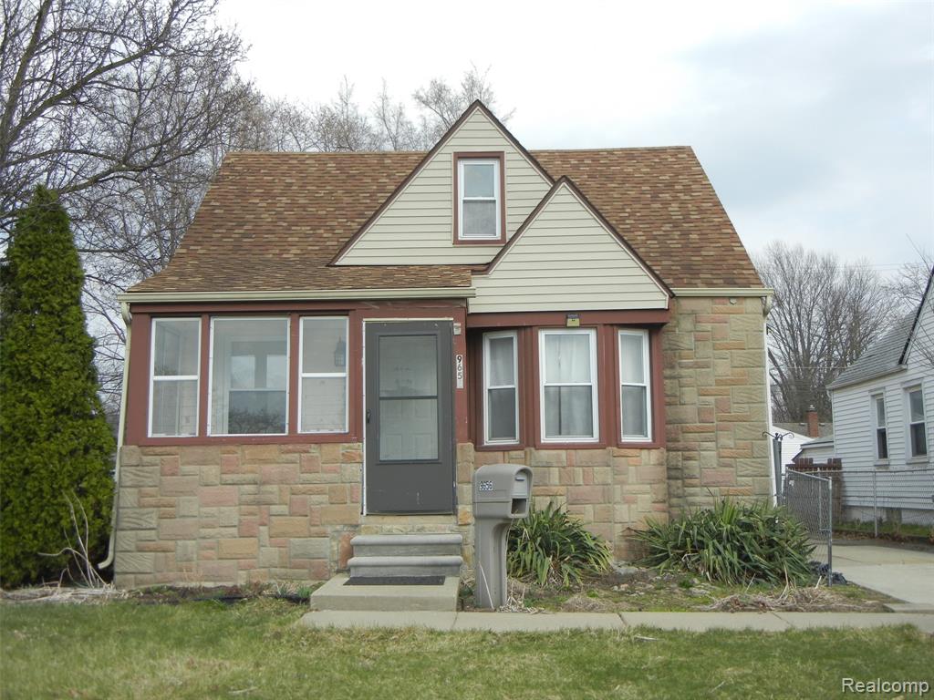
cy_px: 350
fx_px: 1052
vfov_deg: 36.8
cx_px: 467
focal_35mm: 39
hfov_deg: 47.9
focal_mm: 7.1
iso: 160
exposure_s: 1/735
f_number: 3.7
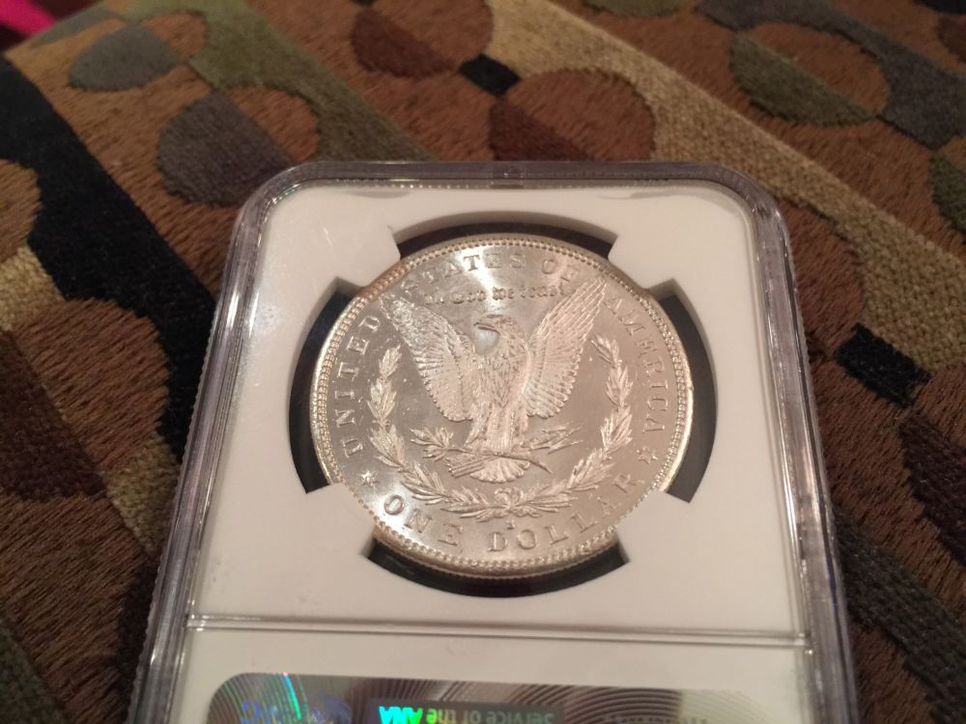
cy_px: 362
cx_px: 483
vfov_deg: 48.2
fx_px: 809
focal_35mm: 29
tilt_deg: -51.2
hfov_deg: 61.7
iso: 125
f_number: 2.2
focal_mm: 4.15
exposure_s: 1/15
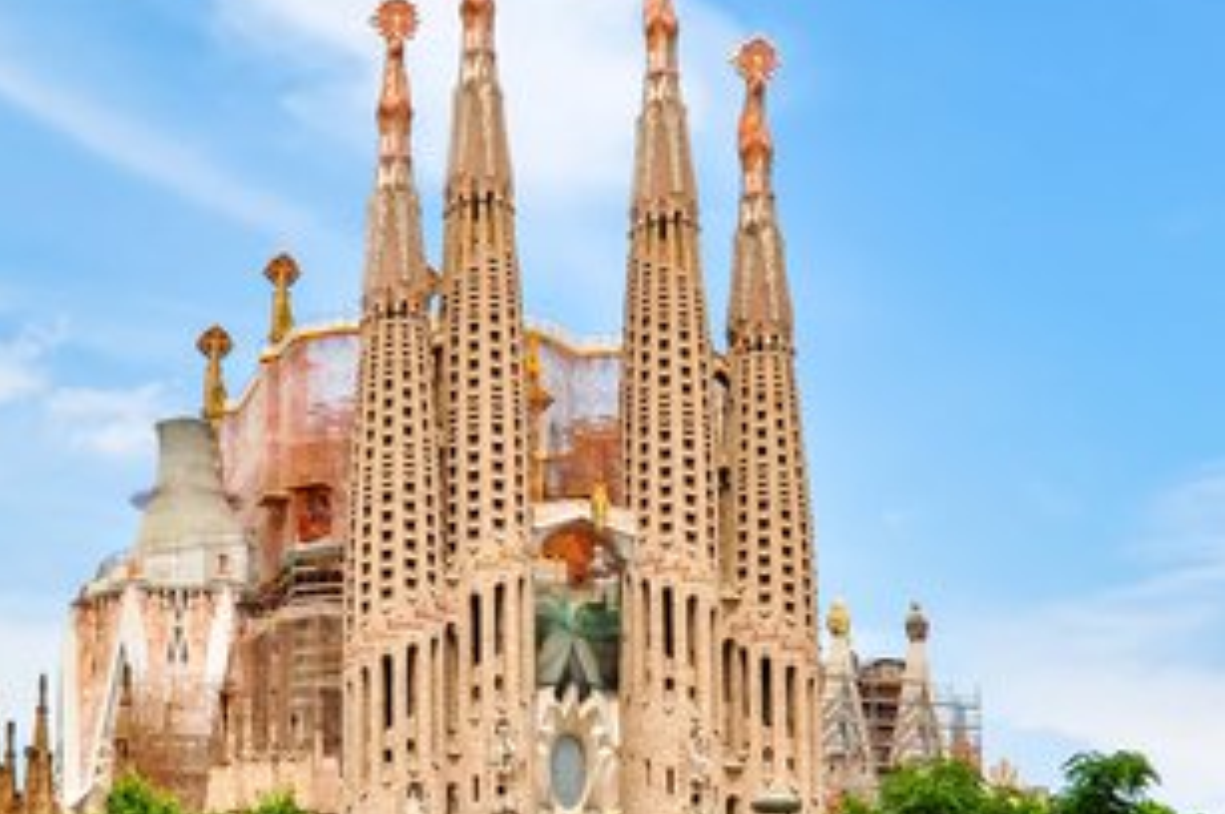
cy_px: 385
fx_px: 2549
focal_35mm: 75
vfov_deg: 18.1
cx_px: 563
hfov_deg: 27.0
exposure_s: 1/320
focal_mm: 32
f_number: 10
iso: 200
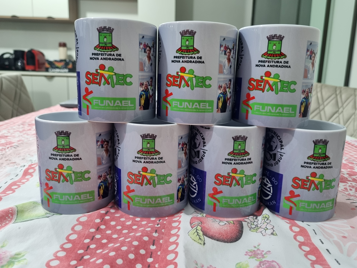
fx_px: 278
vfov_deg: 51.4
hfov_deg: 65.3
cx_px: 181
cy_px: 133
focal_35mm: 27
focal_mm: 5.4
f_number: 1.8
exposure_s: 1/40
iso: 400
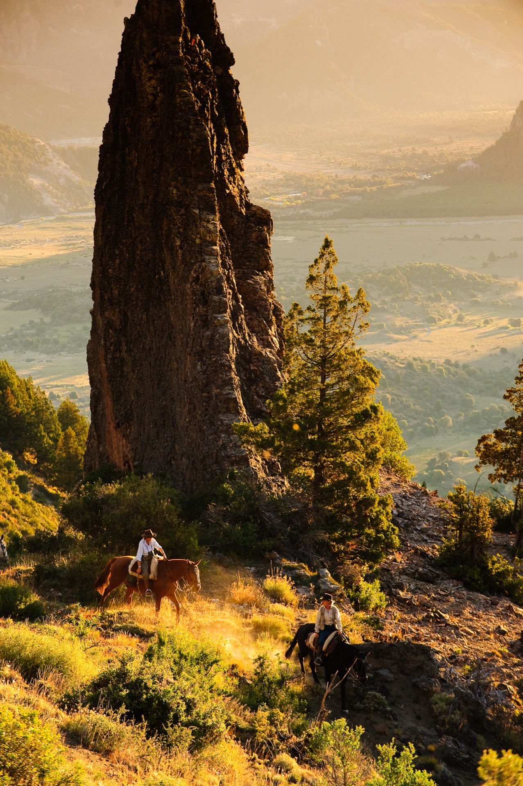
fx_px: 2532
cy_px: 393
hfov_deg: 11.8
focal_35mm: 116
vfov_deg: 17.7
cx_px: 262
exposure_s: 1/320
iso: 800
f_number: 7.1
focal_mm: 116
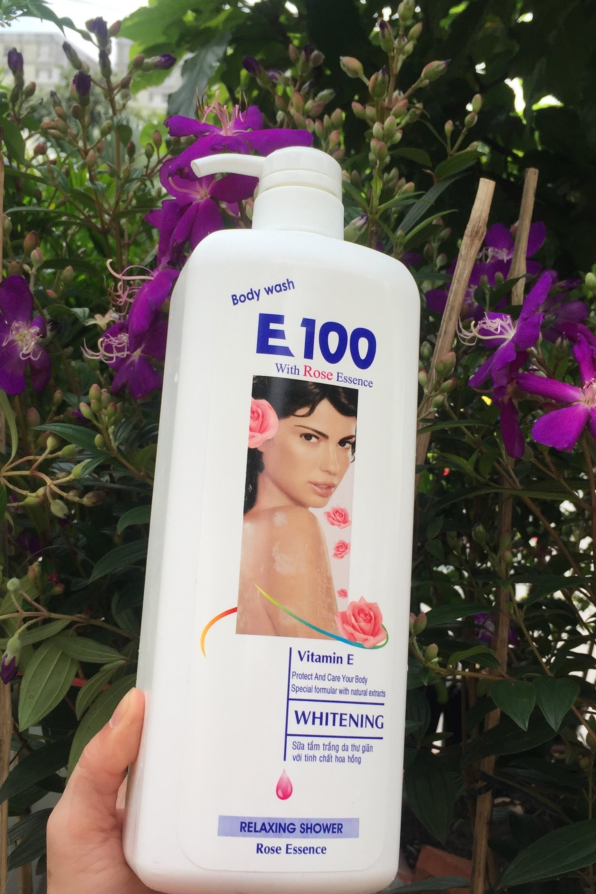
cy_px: 467
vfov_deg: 45.4
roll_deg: -6.0
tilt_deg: +1.1
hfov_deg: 31.2
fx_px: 1068
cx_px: 315
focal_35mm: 43
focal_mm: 4.15
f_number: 2.2
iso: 32
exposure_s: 1/1276
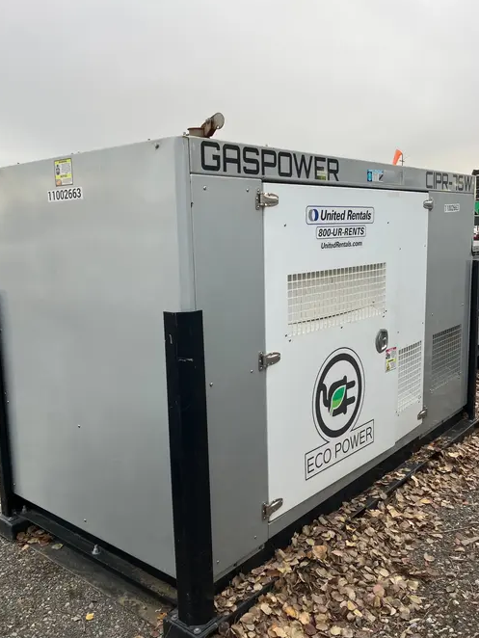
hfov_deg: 45.5
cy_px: 326
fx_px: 572
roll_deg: +0.0
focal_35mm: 31
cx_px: 227
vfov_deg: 58.3
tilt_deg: -8.9
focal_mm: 3.99
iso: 32
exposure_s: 1/121
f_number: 1.8
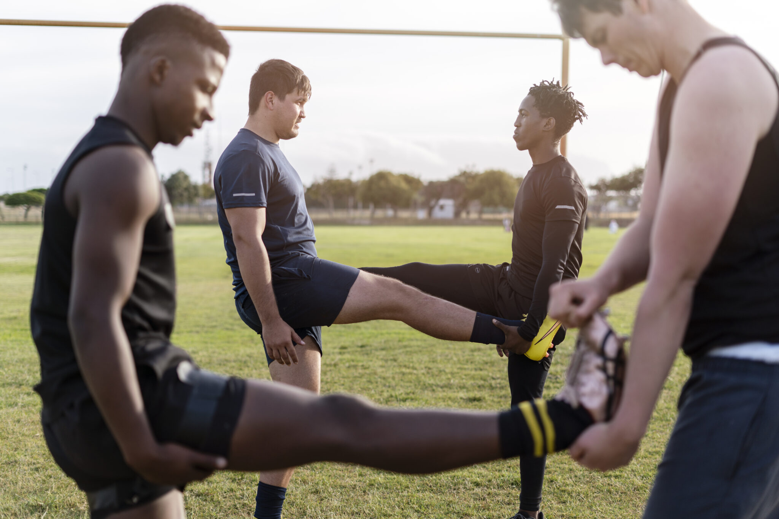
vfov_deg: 27.0
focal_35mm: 50
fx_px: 1082
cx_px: 390
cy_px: 260
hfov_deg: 39.6
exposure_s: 1/1250
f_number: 2.2
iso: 100
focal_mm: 50
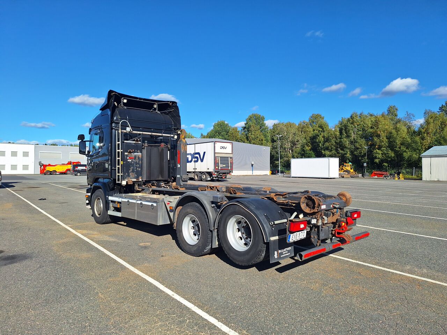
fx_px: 297
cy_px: 168
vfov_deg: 58.9
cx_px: 224
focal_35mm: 23
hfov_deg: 73.9
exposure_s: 1/3300
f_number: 1.8
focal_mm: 5.54
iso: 40
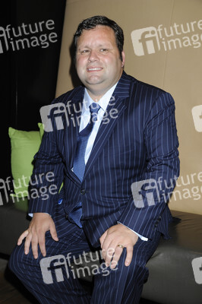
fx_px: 405
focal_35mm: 48
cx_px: 101
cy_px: 152
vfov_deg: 41.1
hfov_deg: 28.0
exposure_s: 1/160
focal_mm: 48
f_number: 5.6
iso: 640
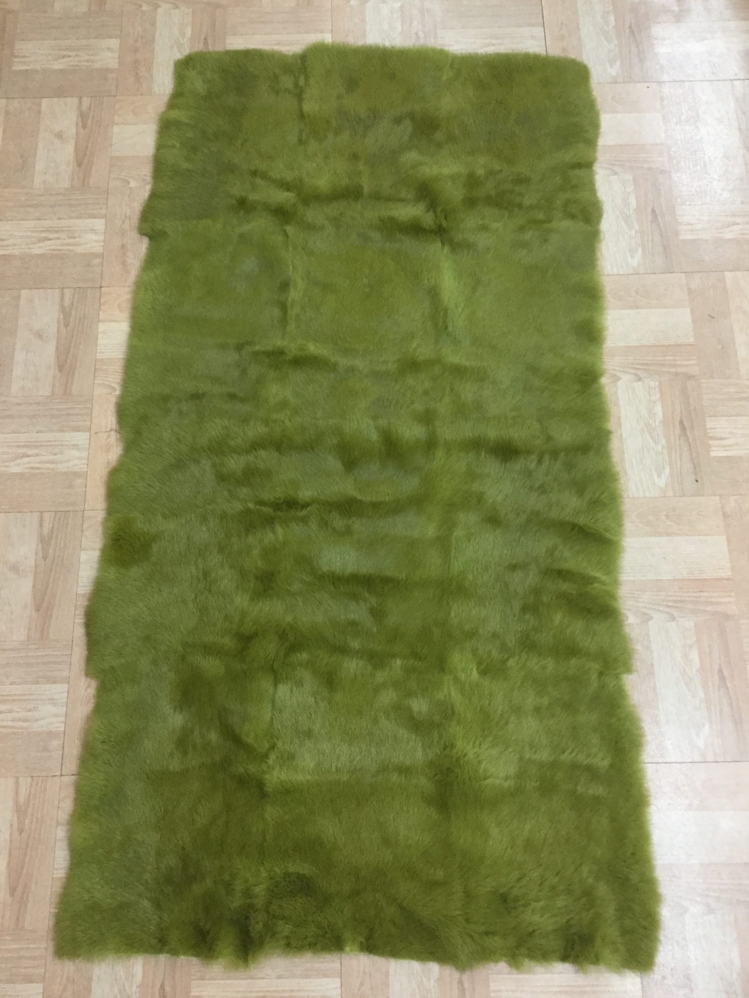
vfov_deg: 58.4
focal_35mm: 31
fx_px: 894
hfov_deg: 45.4
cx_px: 374
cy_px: 499
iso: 100
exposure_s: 1/30
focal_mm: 3.3
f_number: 2.4
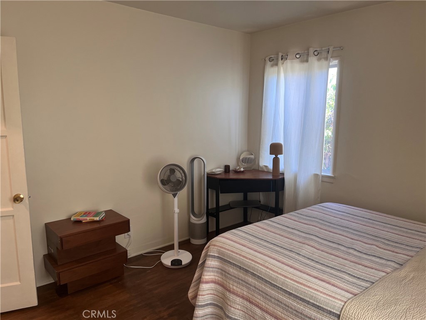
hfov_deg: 67.3
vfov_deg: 53.1
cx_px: 213
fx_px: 320
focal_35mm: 26
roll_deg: -0.3
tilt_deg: -9.7
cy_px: 160
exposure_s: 1/60
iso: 64
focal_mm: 5.1
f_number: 1.6
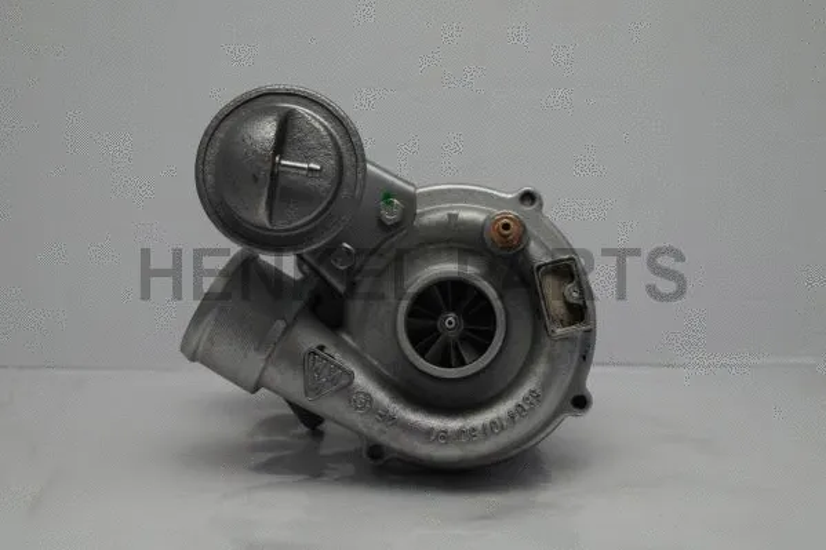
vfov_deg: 16.5
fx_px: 1892
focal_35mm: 82
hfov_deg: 24.6
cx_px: 413
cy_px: 275
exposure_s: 1/160
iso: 1000
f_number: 5.6
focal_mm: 55
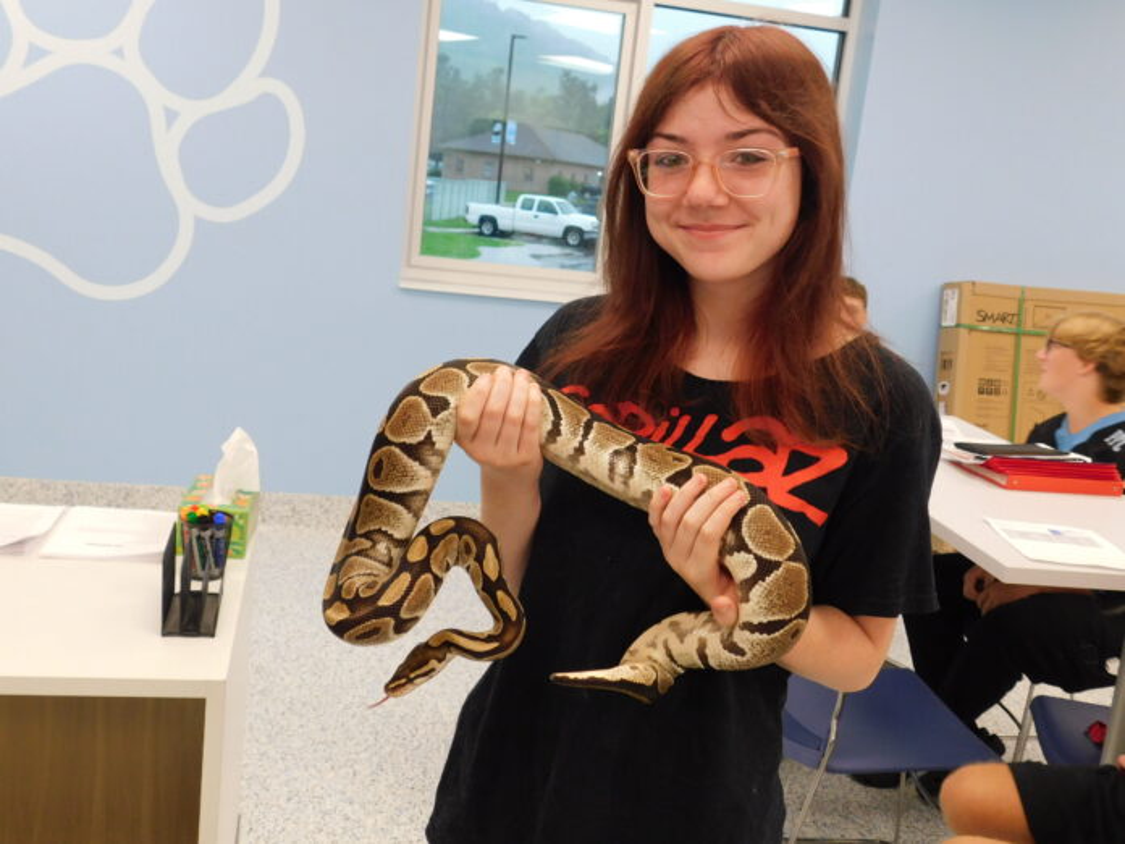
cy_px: 422
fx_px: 1170
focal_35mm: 36
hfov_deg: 51.4
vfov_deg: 39.7
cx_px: 562
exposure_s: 1/30
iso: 220
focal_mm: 6.3
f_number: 3.5
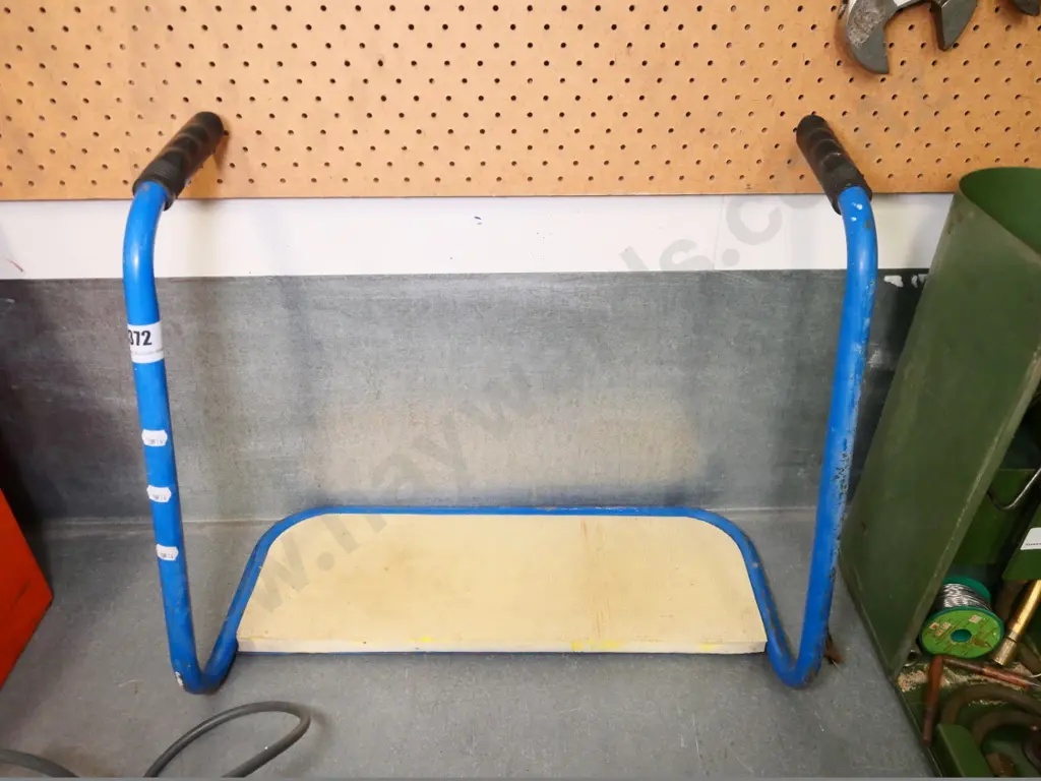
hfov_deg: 67.3
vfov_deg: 53.1
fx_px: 782
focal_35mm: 26
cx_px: 520
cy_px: 390
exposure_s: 1/250
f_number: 4.8
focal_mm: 13
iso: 3200
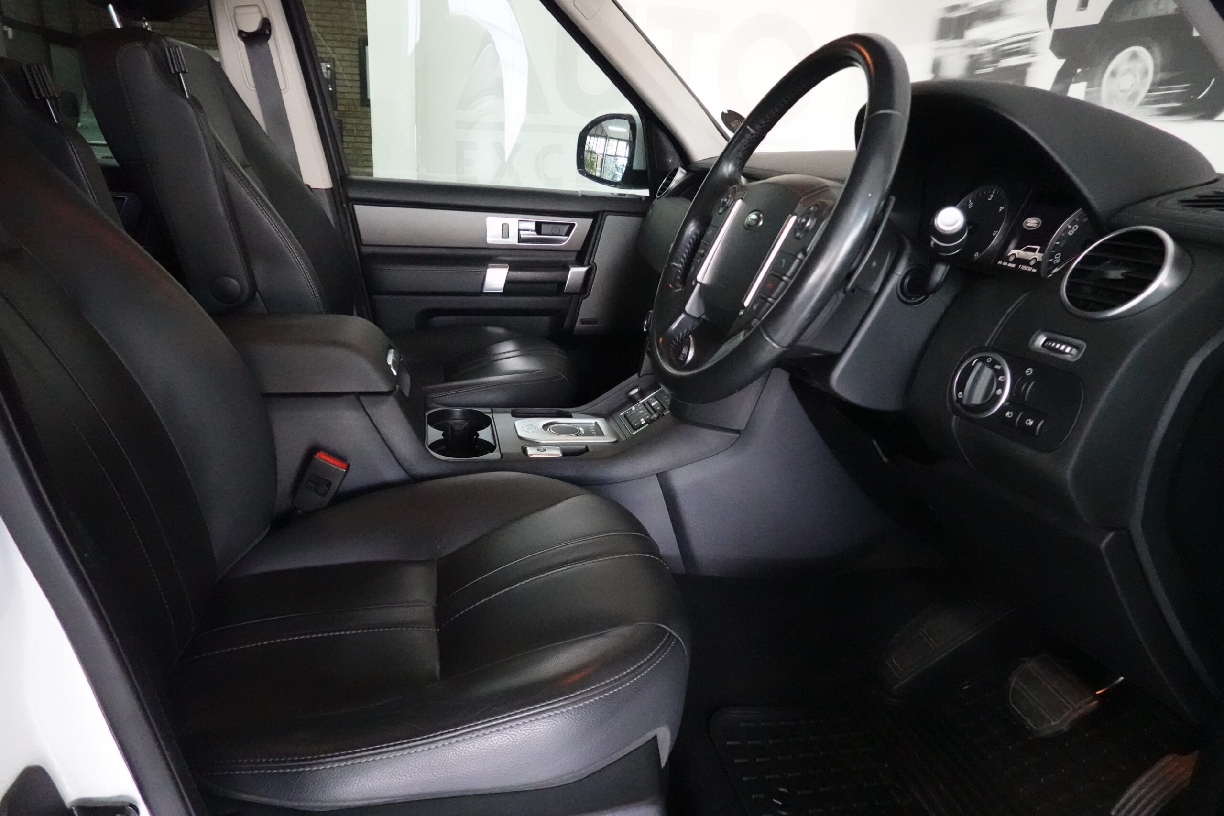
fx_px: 816
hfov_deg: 73.7
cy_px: 408
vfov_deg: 53.1
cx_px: 612
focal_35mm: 24
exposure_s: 1/250
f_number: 2.8
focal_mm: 9
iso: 6400
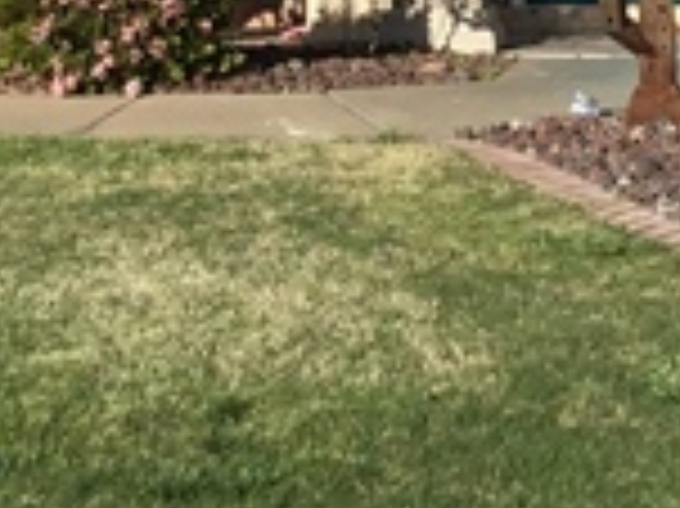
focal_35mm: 137
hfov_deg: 14.3
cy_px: -306
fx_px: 2689
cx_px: 597
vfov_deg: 10.4
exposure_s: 1/1359
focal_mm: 3.3
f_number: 2.4
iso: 25
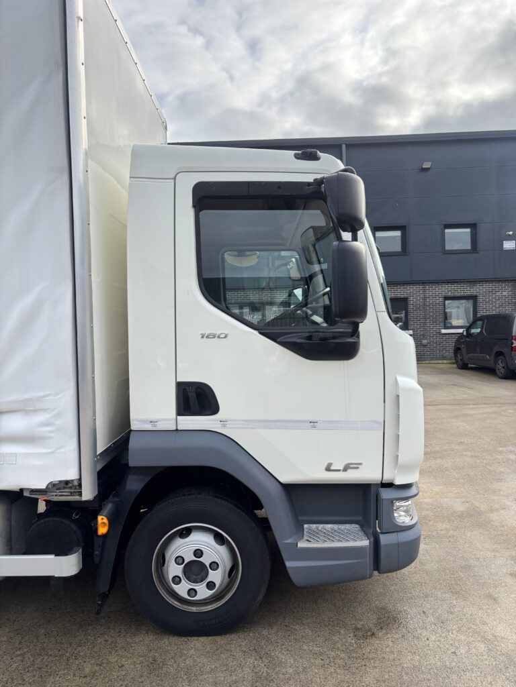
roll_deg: -0.6
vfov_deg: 67.3
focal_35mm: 26
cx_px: 258
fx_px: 517
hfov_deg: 53.1
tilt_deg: -4.5
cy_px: 344
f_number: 1.6
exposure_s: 1/1205
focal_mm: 5.96
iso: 50
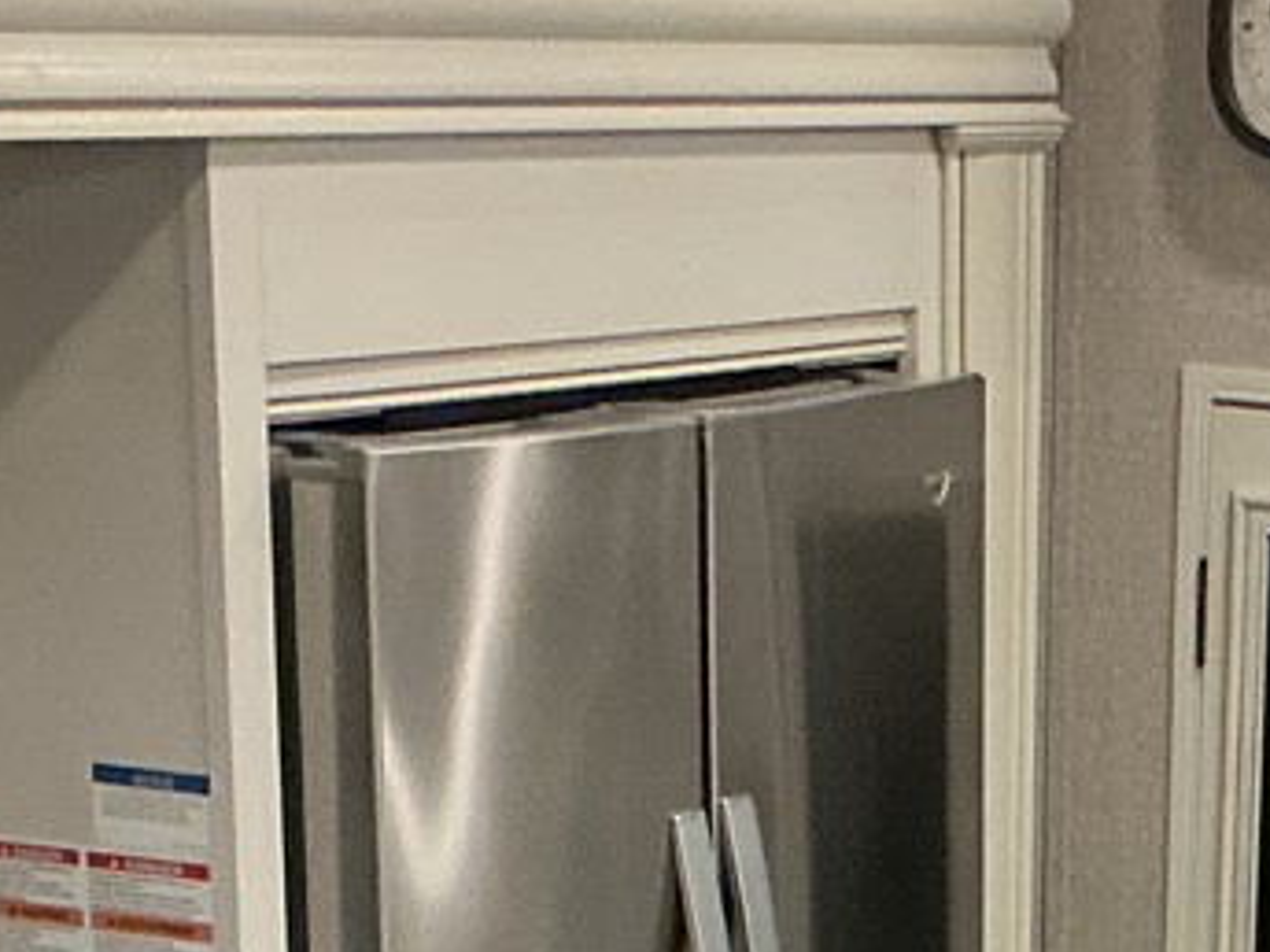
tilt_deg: -18.3
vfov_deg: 10.4
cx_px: 1444
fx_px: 4953
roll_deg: -4.7
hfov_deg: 14.2
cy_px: 1701
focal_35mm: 135
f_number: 1.8
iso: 200
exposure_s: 1/60
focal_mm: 3
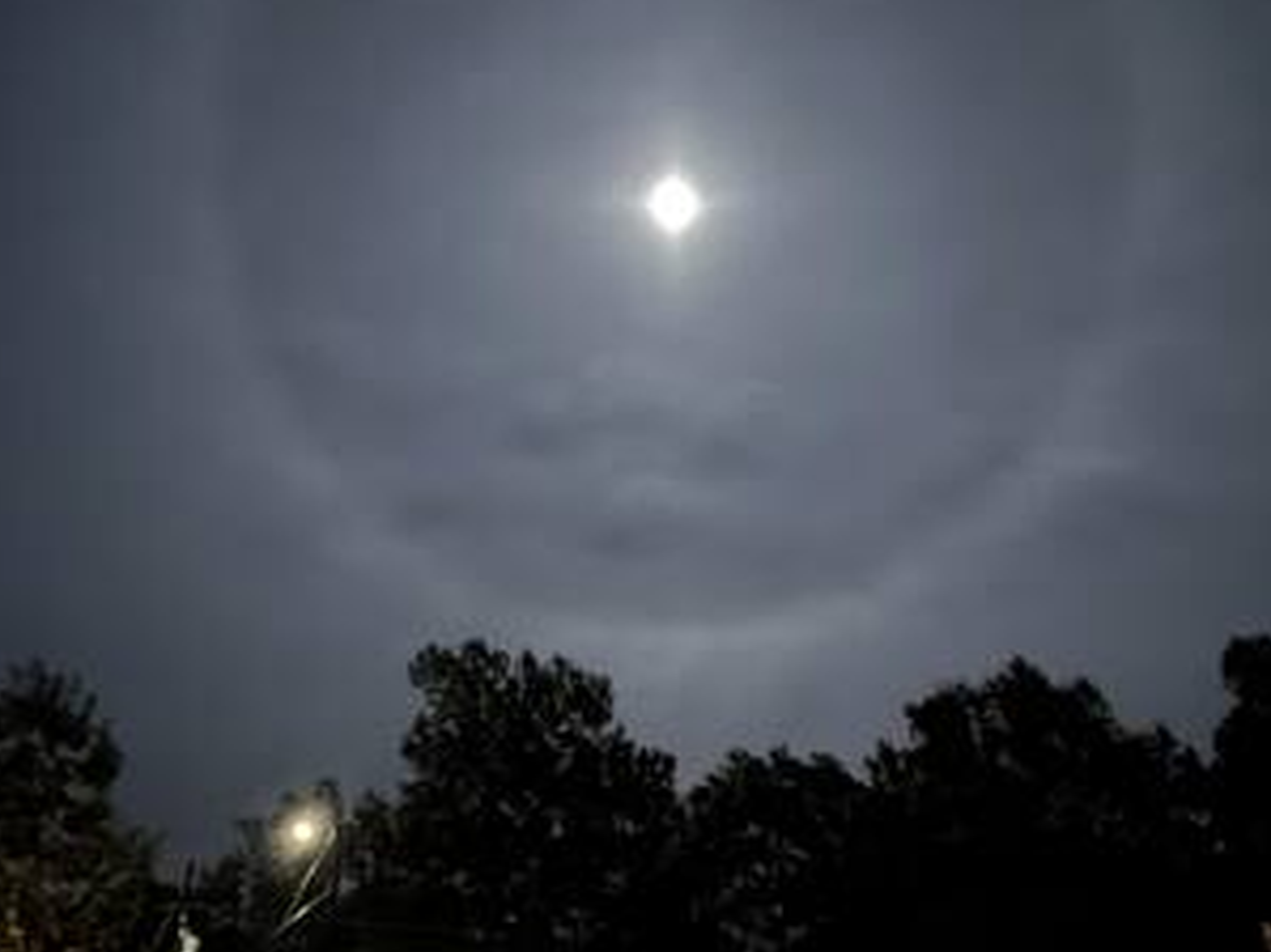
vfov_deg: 46.7
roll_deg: +1.7
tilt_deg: +25.5
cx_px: 680
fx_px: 1101
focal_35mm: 30
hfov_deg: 59.9
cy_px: 514
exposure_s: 1/4
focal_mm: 2.22
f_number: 2.2
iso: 1250
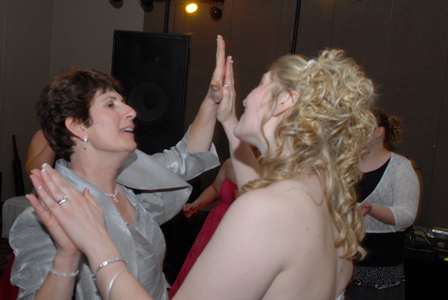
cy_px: 150
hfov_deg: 53.1
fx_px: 448
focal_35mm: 36
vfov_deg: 36.9
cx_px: 224
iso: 400
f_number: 4.5
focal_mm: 24
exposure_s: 1/20
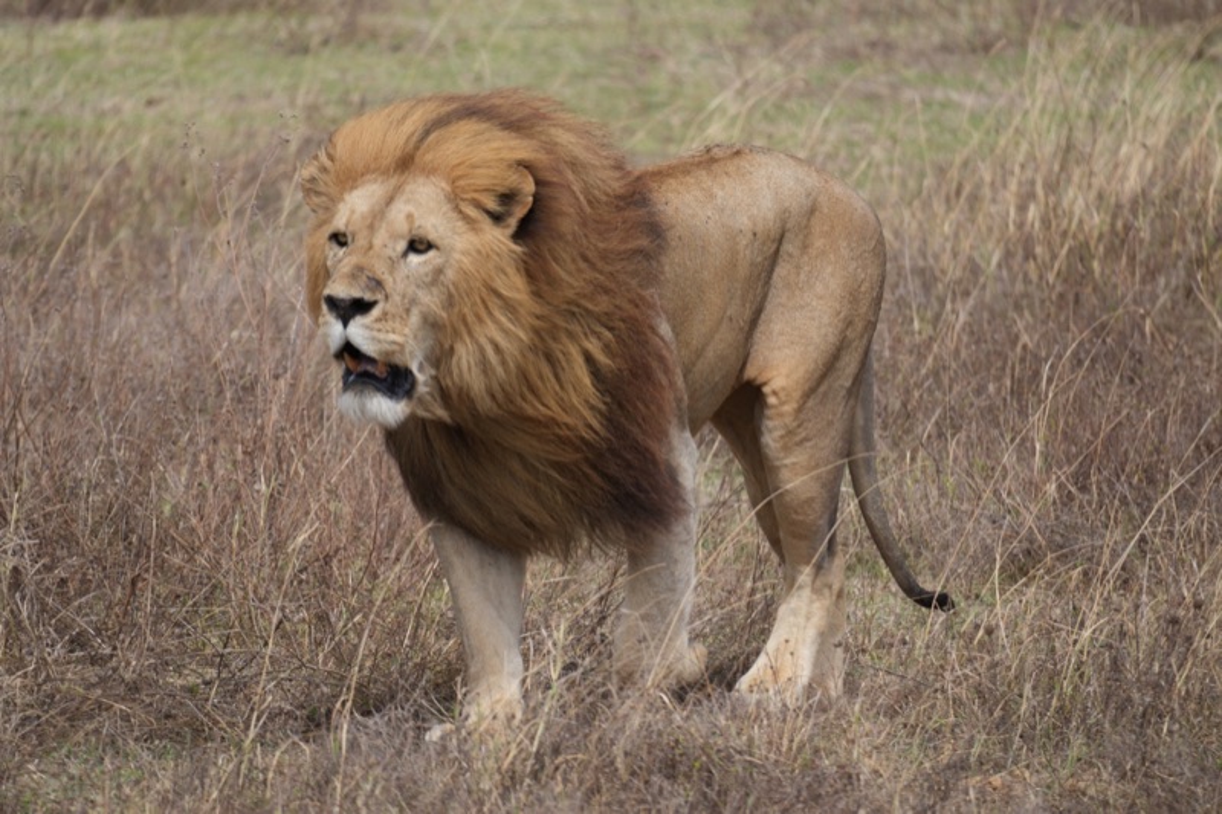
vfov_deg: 2.6
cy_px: 407
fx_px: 17816
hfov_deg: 3.9
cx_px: 611
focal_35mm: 525
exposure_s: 1/500
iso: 125
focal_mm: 350
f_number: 6.3
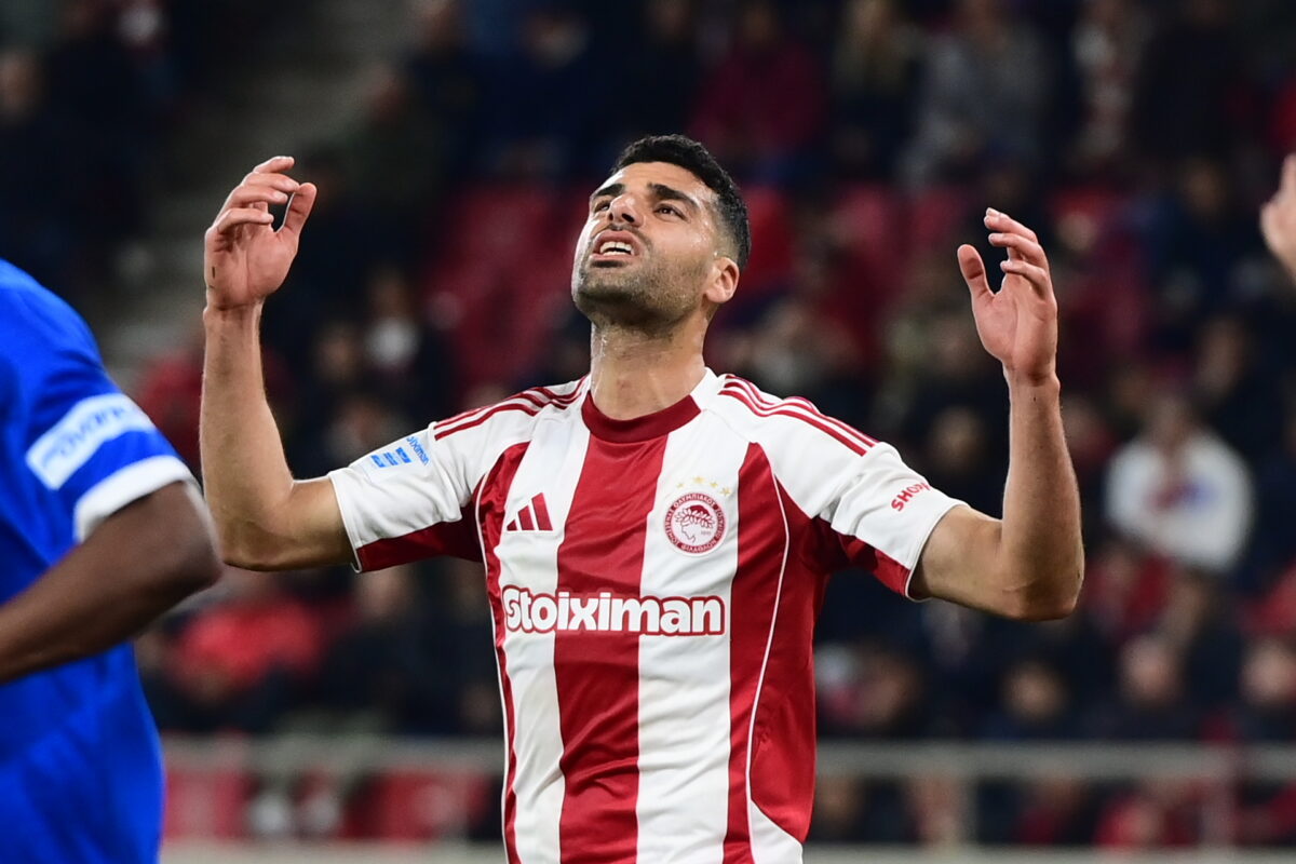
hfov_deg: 10.3
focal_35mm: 200
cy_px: 432
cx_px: 648
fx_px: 7199
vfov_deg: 6.9
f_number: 3.2
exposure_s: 1/1000
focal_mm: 200
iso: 2500
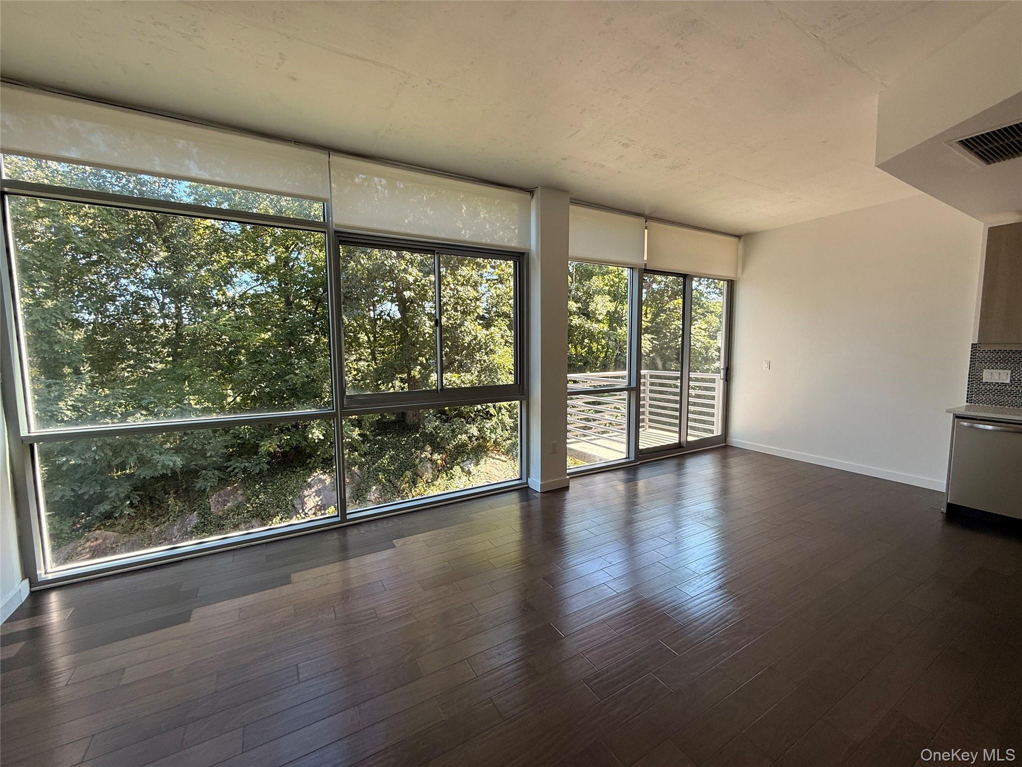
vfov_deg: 85.7
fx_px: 413
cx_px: 511
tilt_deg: -5.9
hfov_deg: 102.1
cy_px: 384
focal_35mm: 14
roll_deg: -0.7
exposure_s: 1/122
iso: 64
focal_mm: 2.22
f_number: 2.2
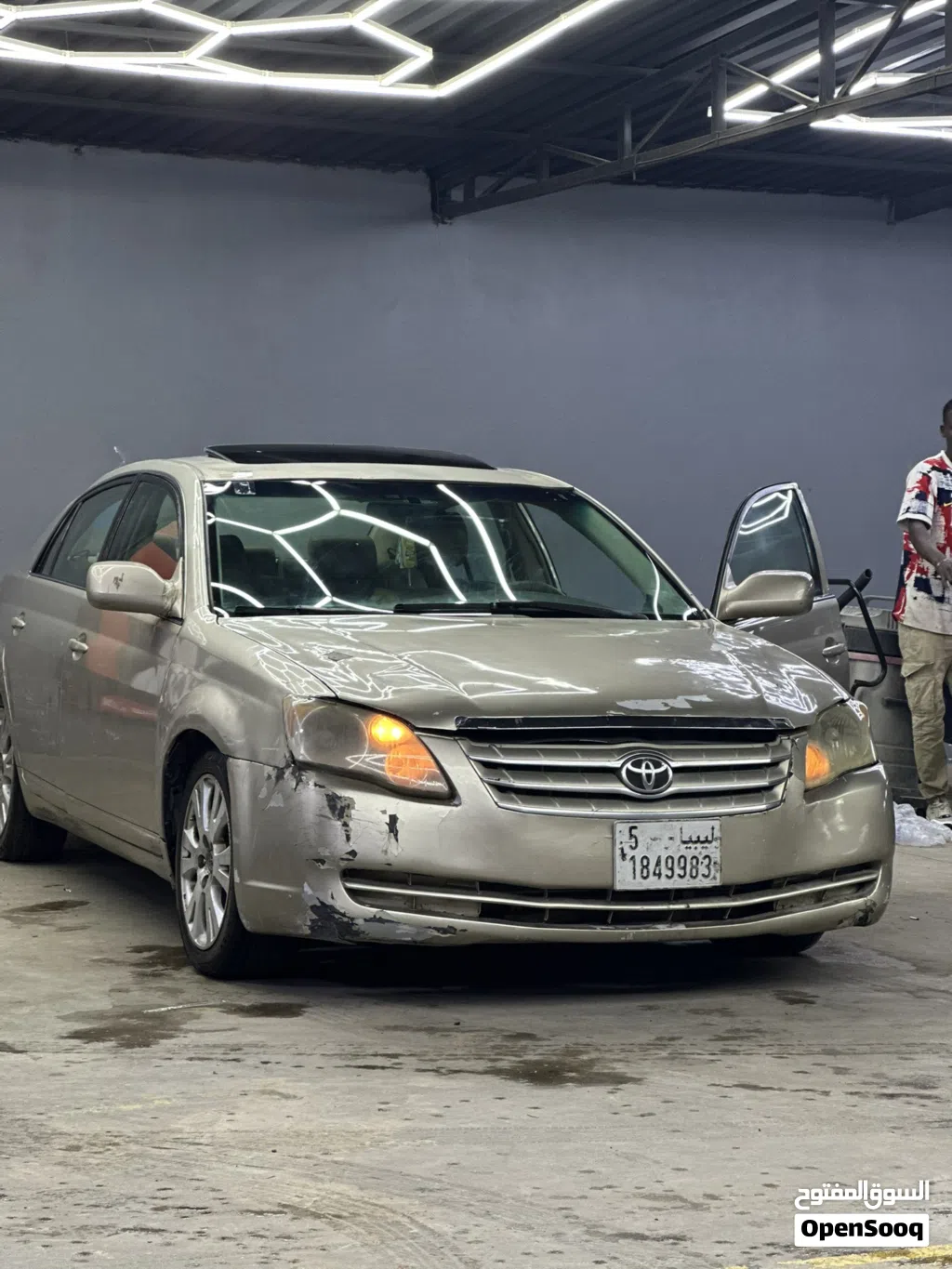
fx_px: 2823
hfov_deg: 19.1
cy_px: 634
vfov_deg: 25.3
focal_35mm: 77
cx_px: 476
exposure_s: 1/50
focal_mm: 9
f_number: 2.8
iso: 160
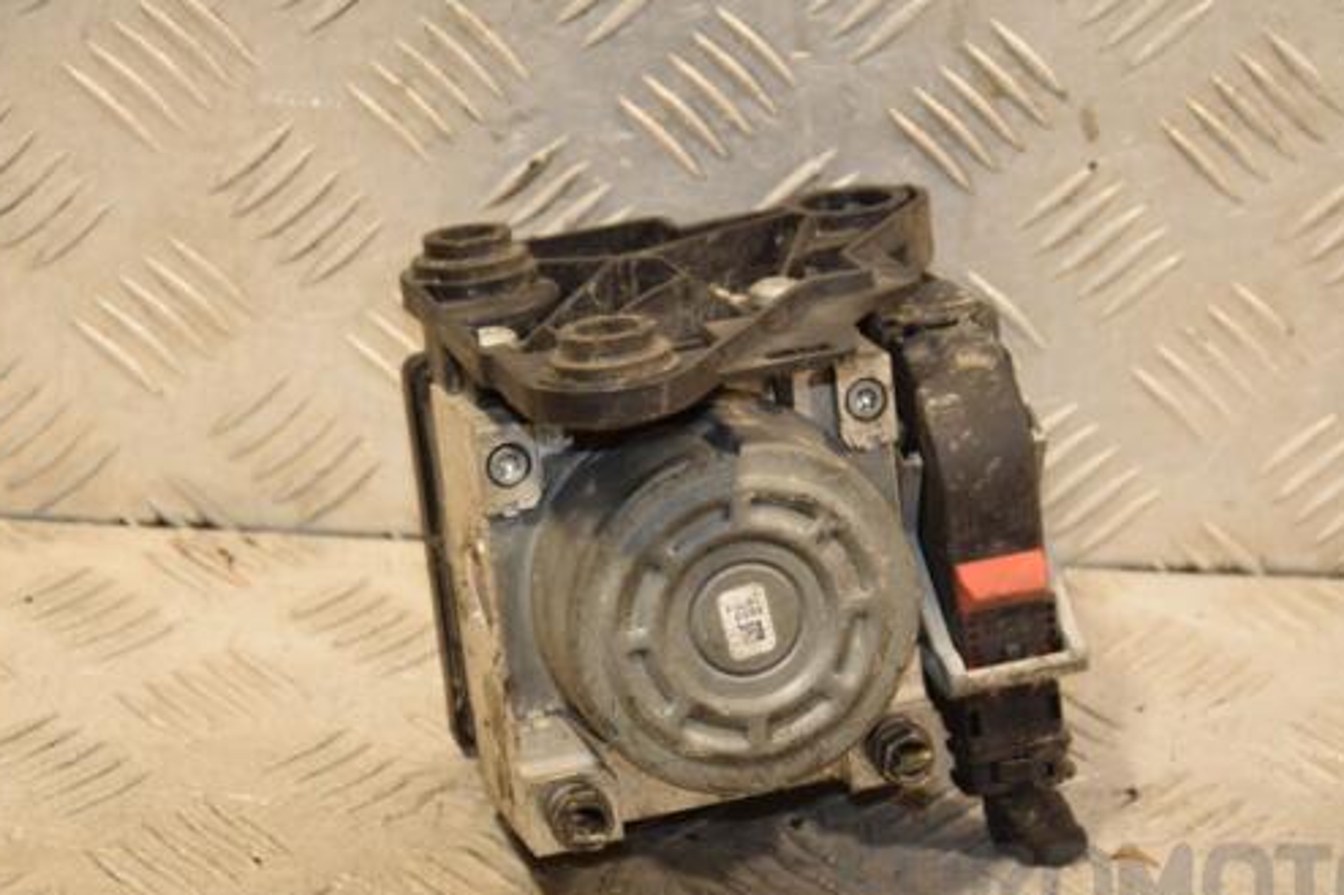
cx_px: 784
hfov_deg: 15.0
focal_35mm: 137
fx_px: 5098
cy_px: 522
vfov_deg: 10.0
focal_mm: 75
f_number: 5.6
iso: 800
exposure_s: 1/200
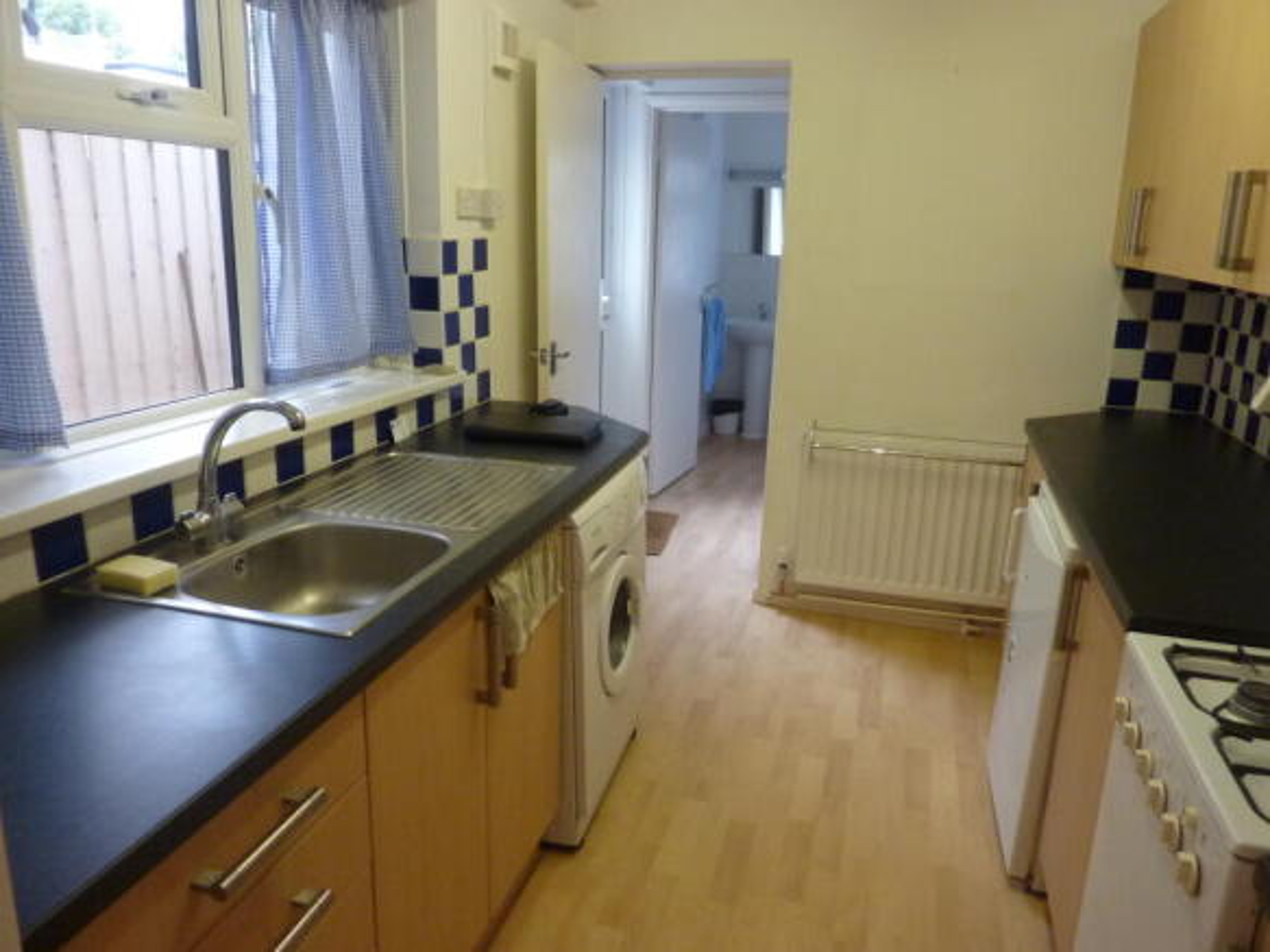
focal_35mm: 25
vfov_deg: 54.9
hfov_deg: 69.4
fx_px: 917
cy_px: 476
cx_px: 635
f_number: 3.3
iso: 250
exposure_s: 1/30
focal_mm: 4.1
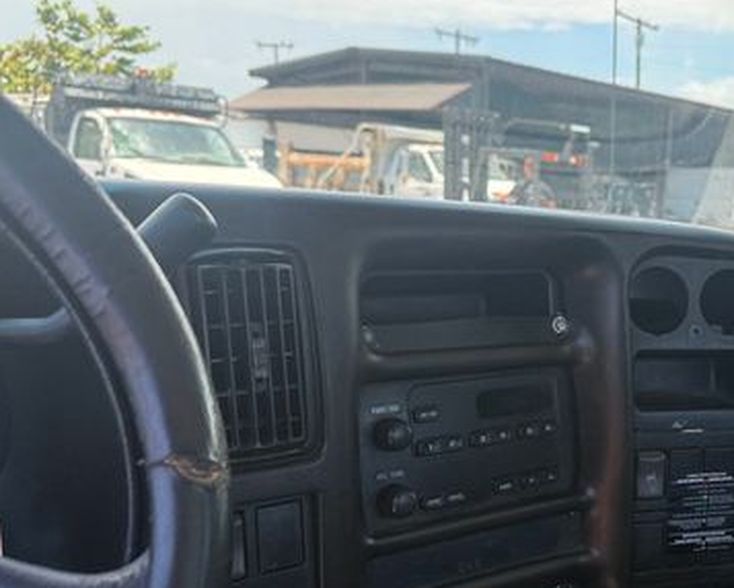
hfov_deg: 41.5
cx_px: 607
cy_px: 347
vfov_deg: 35.6
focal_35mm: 42
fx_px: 913
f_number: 1.78
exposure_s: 1/637
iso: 80
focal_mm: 6.76
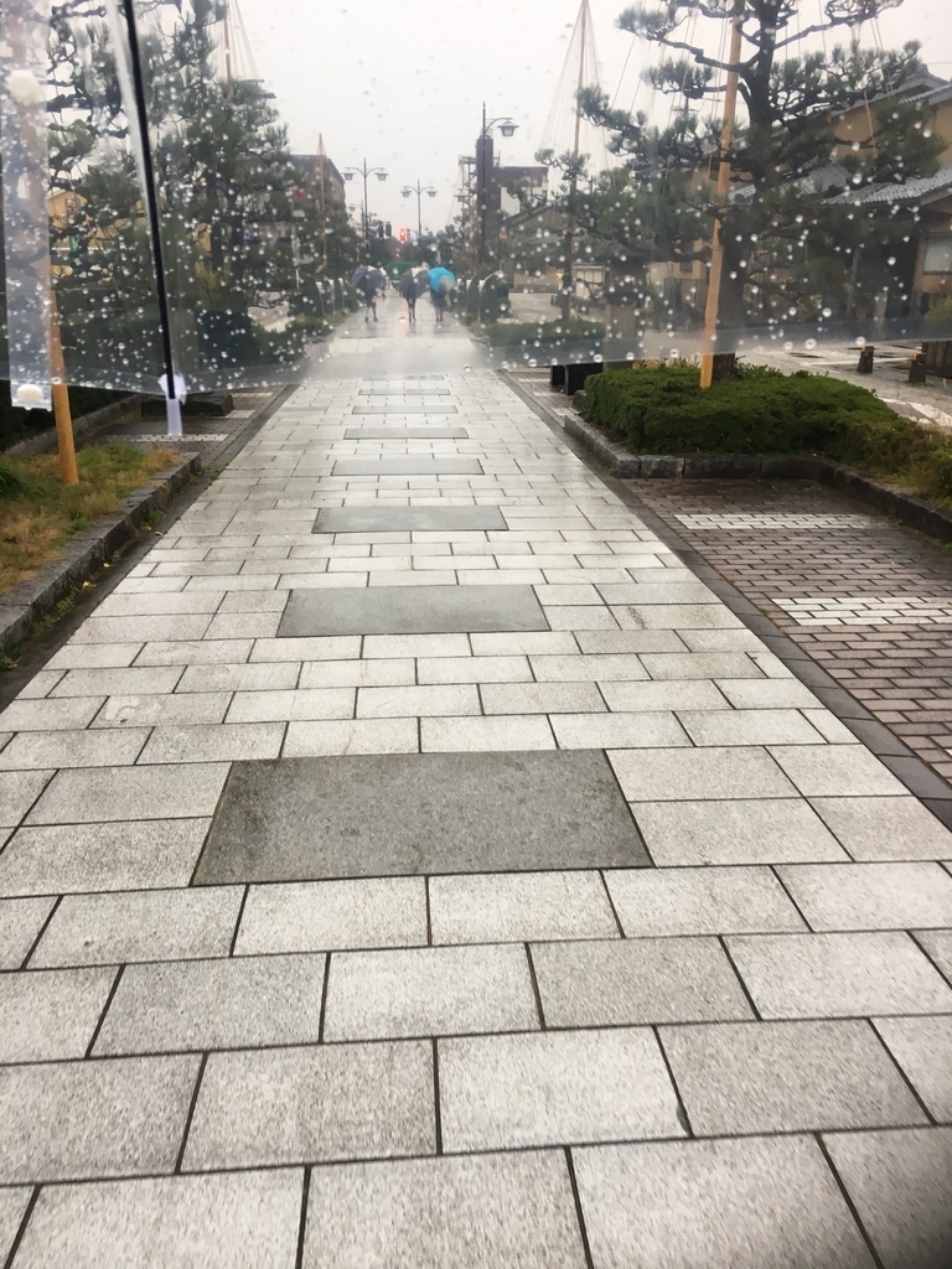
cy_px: 634
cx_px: 476
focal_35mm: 29
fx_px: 1063
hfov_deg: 48.2
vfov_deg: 61.7
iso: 25
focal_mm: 4.15
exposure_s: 1/30
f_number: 2.2
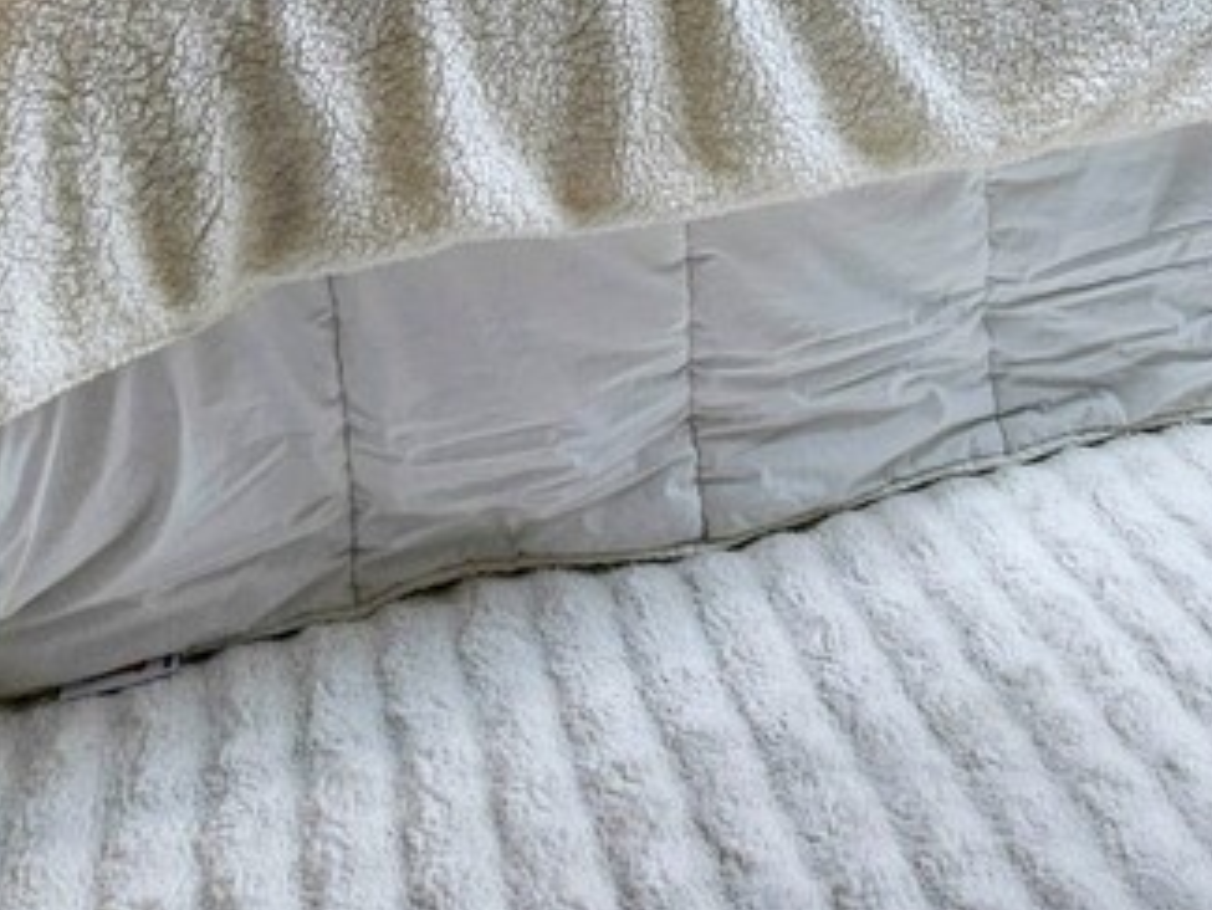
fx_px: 1436
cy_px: -489
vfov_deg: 25.5
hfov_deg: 43.9
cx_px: 940
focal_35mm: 41
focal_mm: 2.2
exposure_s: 1/159
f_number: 2.2
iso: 50
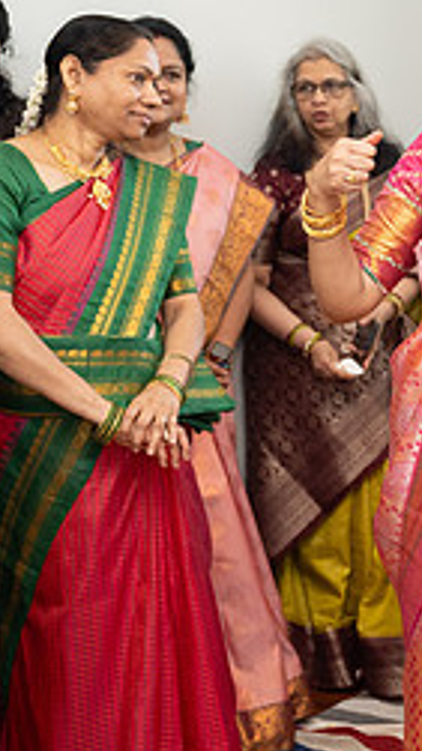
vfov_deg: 26.1
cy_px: 259
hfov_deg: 13.7
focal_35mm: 81
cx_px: 700
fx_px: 1613
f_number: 3.5
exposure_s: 1/160
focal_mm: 33
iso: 800
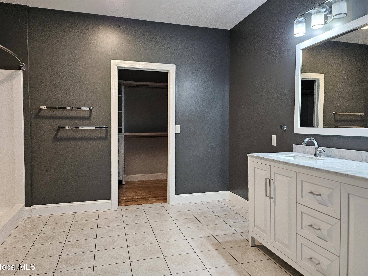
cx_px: 184
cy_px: 136
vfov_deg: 54.9
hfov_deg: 69.4
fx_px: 266
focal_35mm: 25
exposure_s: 1/120
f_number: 1.8
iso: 640
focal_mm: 5
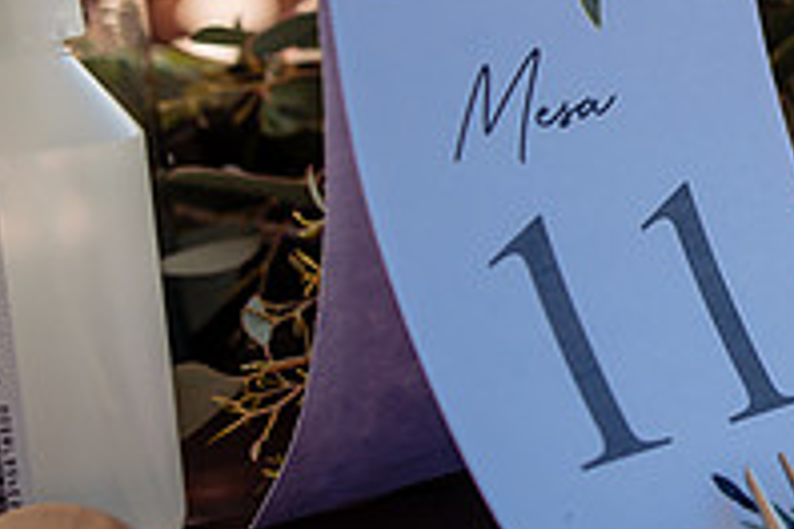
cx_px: 1019
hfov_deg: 19.5
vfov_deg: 14.1
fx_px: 2139
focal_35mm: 97
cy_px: 170
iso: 125
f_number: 4
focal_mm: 32
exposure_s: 1/400
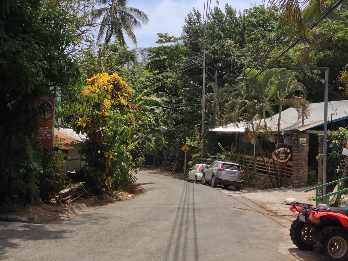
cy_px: 122
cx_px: 188
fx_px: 422
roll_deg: -0.8
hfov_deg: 44.8
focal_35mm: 42
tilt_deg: -1.8
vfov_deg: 34.3
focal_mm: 4.28
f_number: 2.4
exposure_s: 1/1255
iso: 50
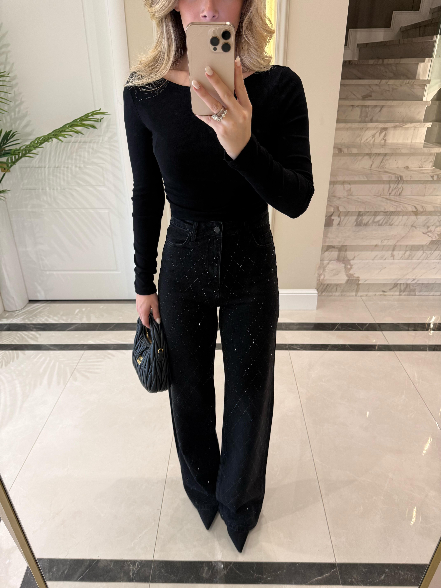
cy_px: 294
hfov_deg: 56.8
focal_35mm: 24
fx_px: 408
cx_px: 220
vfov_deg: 71.6
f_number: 1.78
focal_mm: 6.76
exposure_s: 1/50
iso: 160
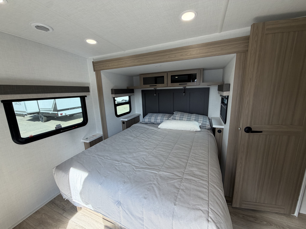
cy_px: 114
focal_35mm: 14
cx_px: 153
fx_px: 124
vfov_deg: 85.7
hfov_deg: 102.1
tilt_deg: -11.8
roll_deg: +1.9
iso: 64
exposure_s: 1/121
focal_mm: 2.22
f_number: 2.2
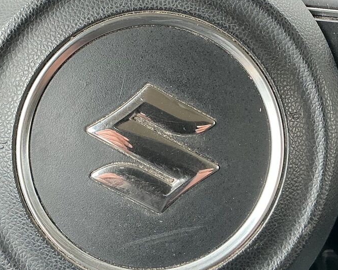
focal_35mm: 72
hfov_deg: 26.3
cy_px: 55
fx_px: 720
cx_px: 126
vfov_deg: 21.0
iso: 64
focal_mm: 3
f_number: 1.8
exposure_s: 1/120
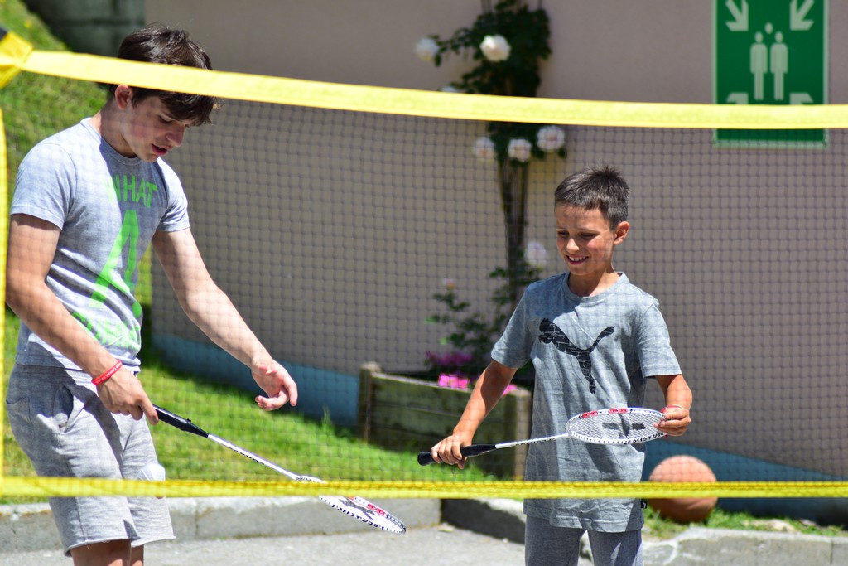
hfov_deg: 10.2
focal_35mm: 202
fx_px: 4770
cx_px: 424
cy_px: 283
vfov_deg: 6.8
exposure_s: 1/1250
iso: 220
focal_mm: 135
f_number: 4.2
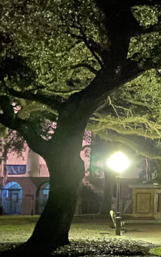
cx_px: 410
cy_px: 154
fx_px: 618
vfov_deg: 23.5
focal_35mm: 88
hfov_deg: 11.6
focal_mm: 4.25
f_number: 1.8
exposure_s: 1/2
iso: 1250
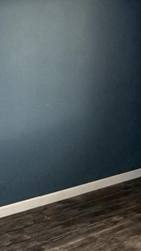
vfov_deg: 28.3
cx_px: 187
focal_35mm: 73
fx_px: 485
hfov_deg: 15.7
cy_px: 46
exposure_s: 1/60
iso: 400
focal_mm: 2.22
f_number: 2.2
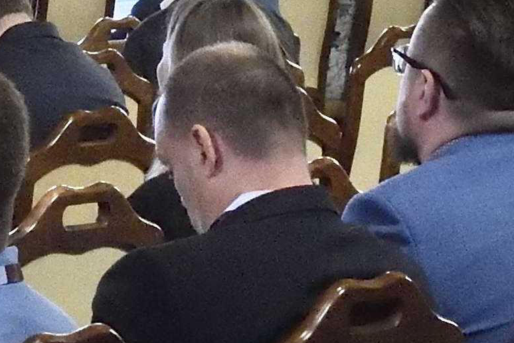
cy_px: -140
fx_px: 3698
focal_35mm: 259
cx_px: -209
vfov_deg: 5.3
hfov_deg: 7.8
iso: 6400
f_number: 8
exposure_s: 1/60
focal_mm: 24
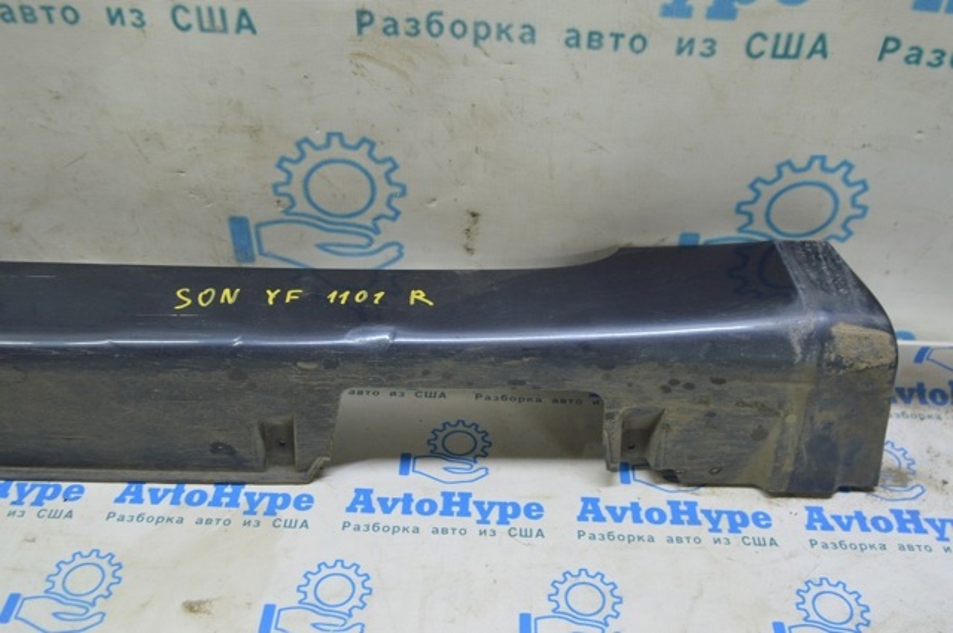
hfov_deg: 53.2
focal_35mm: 36
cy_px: 316
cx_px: 476
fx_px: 952
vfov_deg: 36.8
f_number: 5.6
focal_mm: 24
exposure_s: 1/20
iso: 400
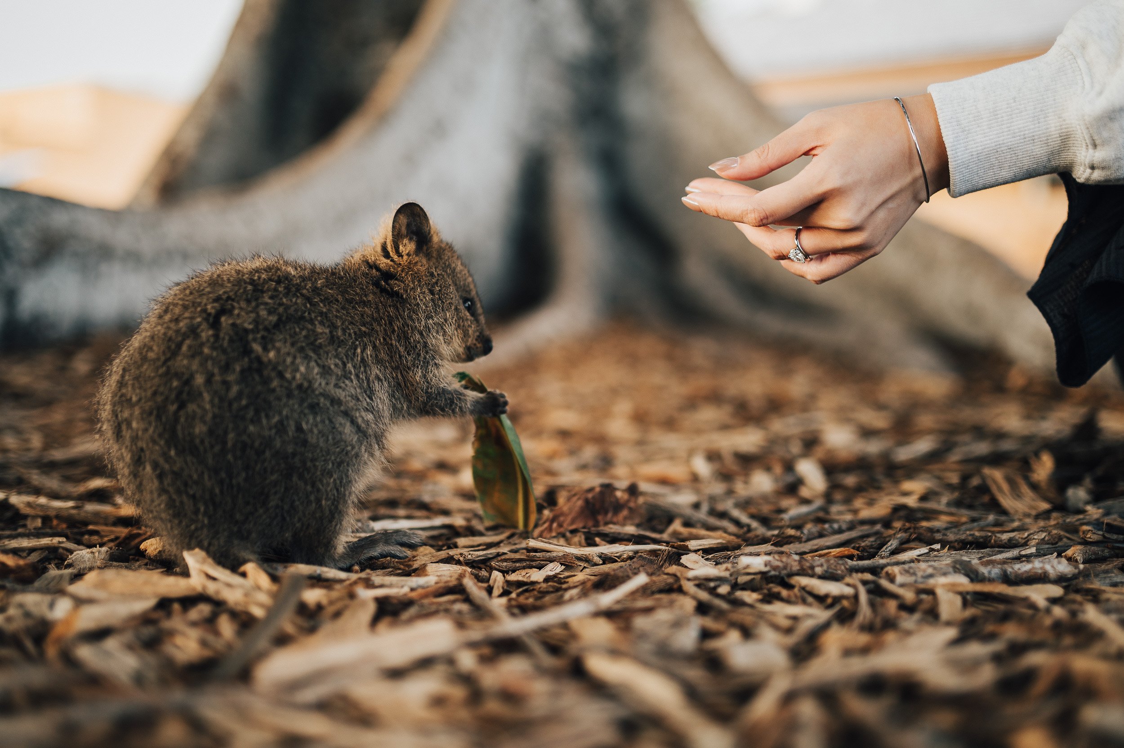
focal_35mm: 37
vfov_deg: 36.0
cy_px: 383
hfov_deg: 52.1
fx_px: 1149
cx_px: 570
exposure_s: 1/250
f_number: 1.4
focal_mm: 35
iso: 160
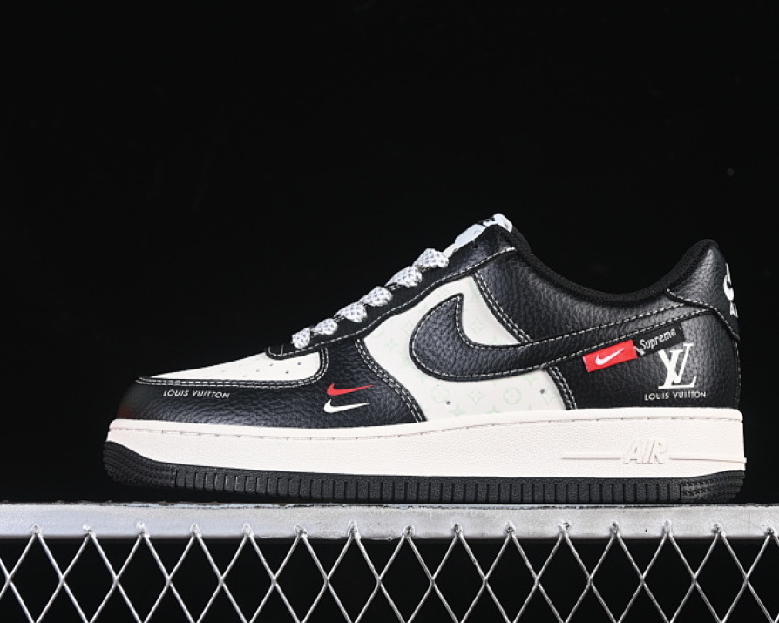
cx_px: 435
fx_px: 1959
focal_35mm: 85
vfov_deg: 18.1
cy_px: 310
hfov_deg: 22.5
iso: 160
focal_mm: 50
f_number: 6.3
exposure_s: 1/60
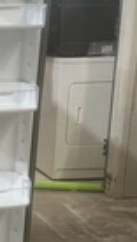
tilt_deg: -10.9
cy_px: 102
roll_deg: +1.8
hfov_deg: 12.1
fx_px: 528
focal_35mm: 82
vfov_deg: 25.8
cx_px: -186
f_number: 1.6
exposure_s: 1/60
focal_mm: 5.1
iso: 100
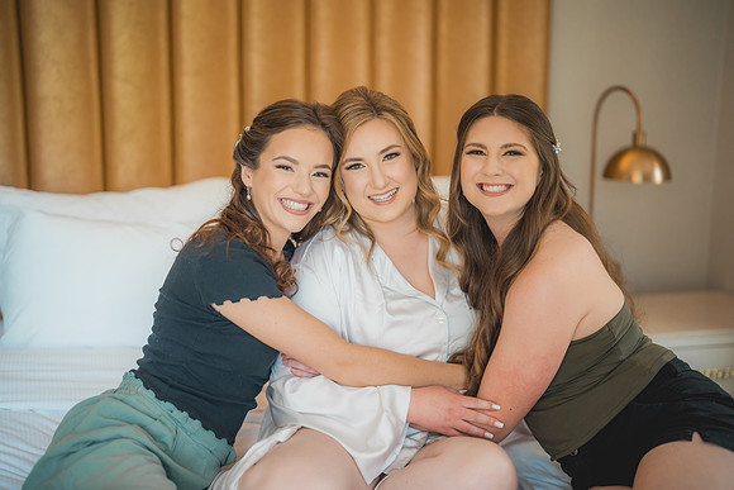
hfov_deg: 39.6
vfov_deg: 27.0
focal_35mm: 50
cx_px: 367
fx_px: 1020
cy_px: 245
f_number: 1.2
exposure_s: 1/400
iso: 400
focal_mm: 50
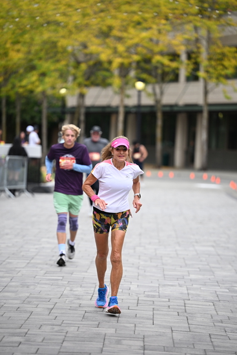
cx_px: 118
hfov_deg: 8.9
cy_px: 178
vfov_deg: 13.2
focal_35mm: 155
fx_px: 1530
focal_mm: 155
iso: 640
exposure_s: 1/2500
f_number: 2.8
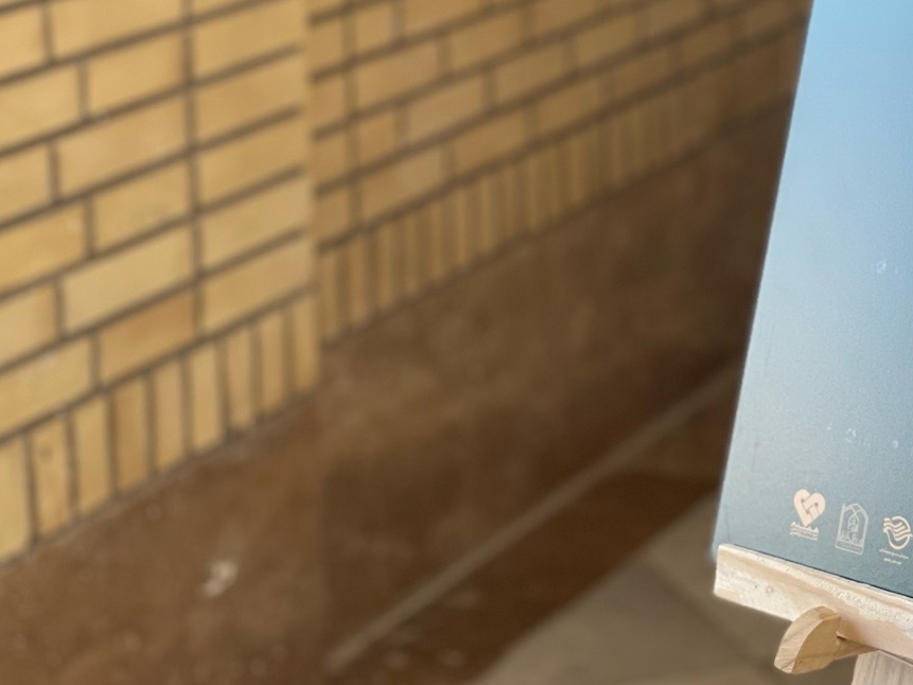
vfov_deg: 12.6
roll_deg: +0.9
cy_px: -60
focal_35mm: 116
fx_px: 3060
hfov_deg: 16.7
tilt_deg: -8.8
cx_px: 822
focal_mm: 6
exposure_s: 1/100
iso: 80
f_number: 2
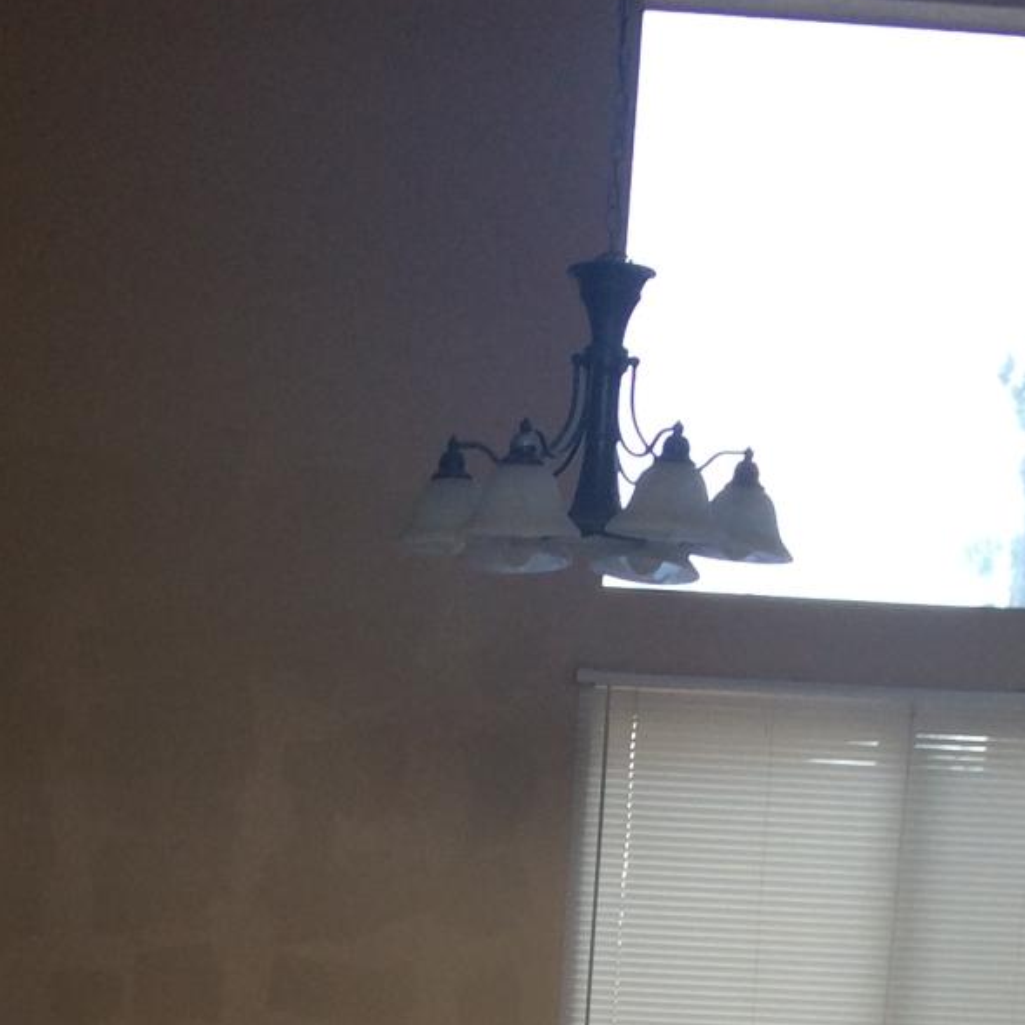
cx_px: 325
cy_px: 1545
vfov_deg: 17.8
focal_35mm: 87
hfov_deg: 19.9
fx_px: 2915
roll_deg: -1.8
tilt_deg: -12.7
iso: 40
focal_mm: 4.15
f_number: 2.2
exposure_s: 1/60
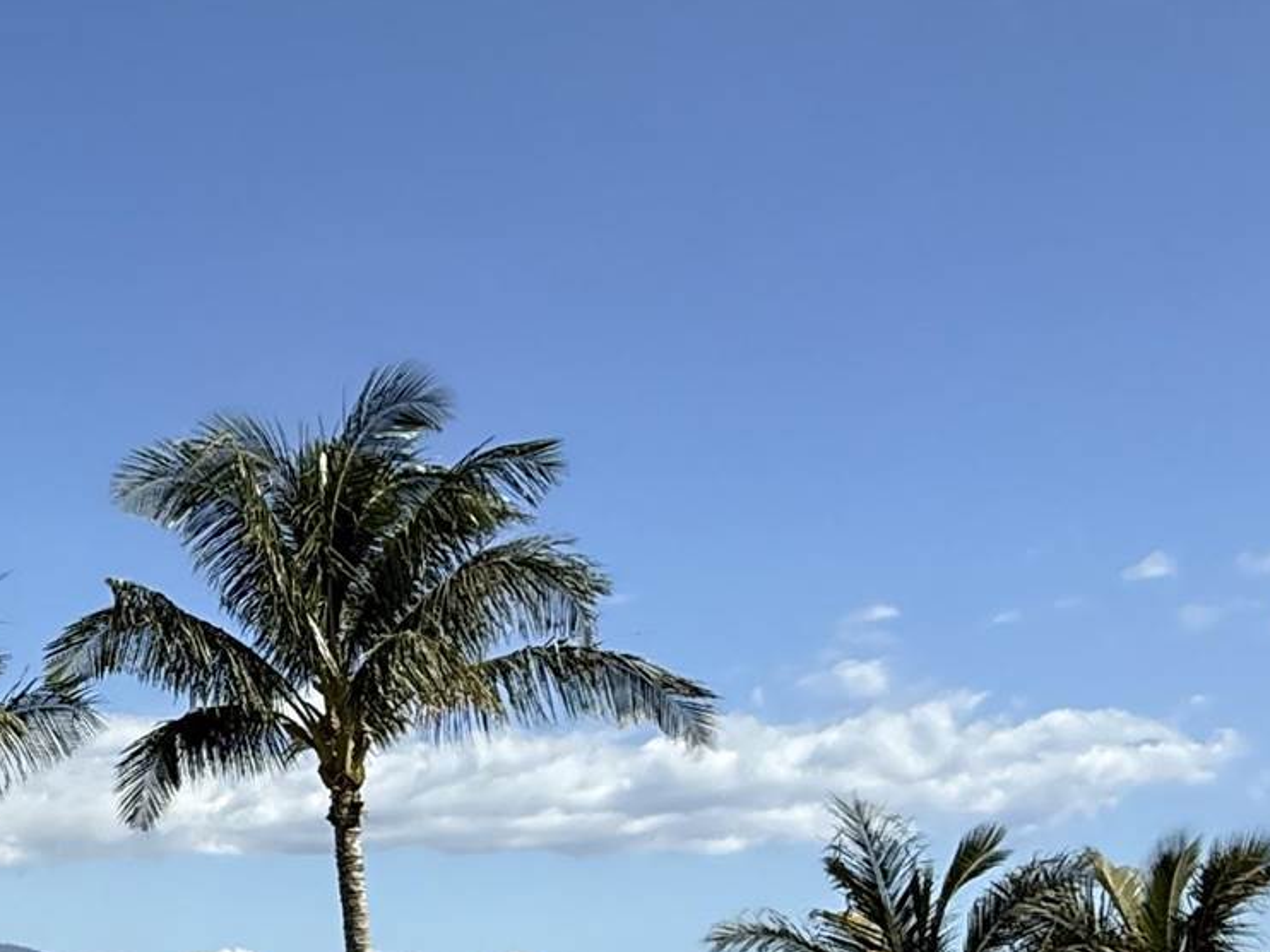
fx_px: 2127
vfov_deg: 25.0
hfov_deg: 29.8
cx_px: -137
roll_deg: -0.1
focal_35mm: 58
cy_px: 676
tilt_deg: +9.5
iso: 50
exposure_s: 1/2841
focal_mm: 2.22
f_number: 2.2
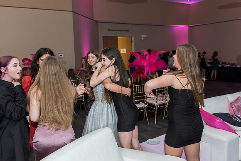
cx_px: 126
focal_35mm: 35
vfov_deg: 37.4
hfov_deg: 53.8
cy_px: 77
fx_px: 238
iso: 800
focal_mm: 34
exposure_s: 1/100
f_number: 4
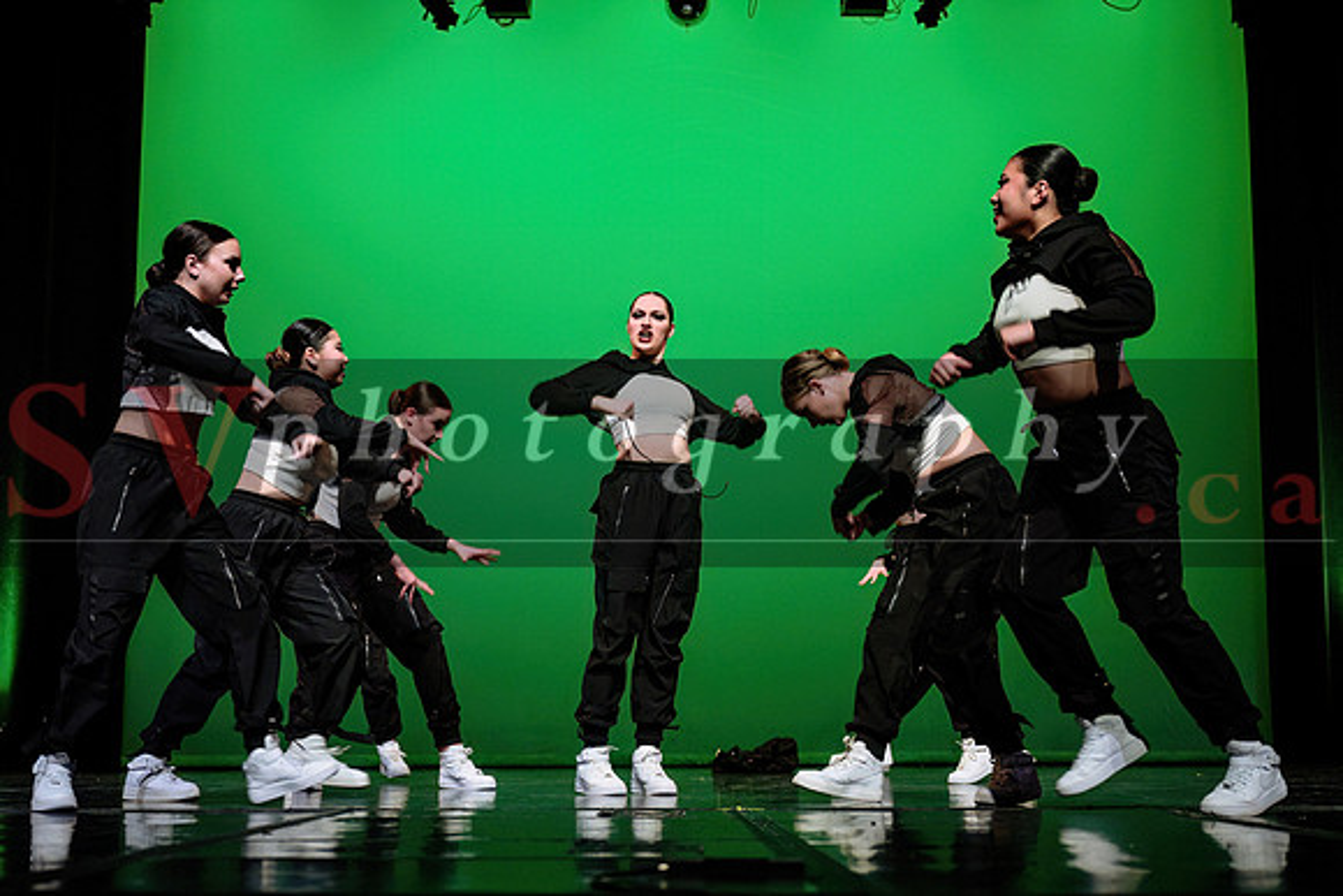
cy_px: 458
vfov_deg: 27.5
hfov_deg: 40.3
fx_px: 1829
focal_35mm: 49
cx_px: 625
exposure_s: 1/270
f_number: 2.8
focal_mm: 41
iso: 1600
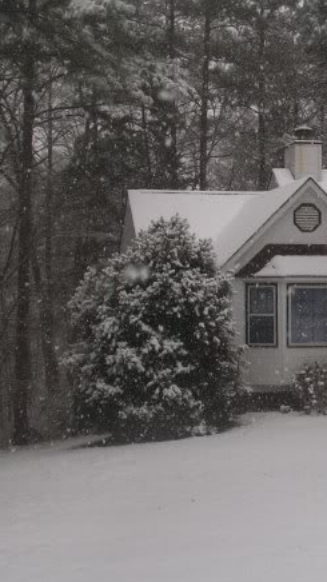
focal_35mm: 70
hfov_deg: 16.8
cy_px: 316
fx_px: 1080
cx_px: 339
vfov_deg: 30.1
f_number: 3.1
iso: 80
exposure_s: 1/400
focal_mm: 6.3
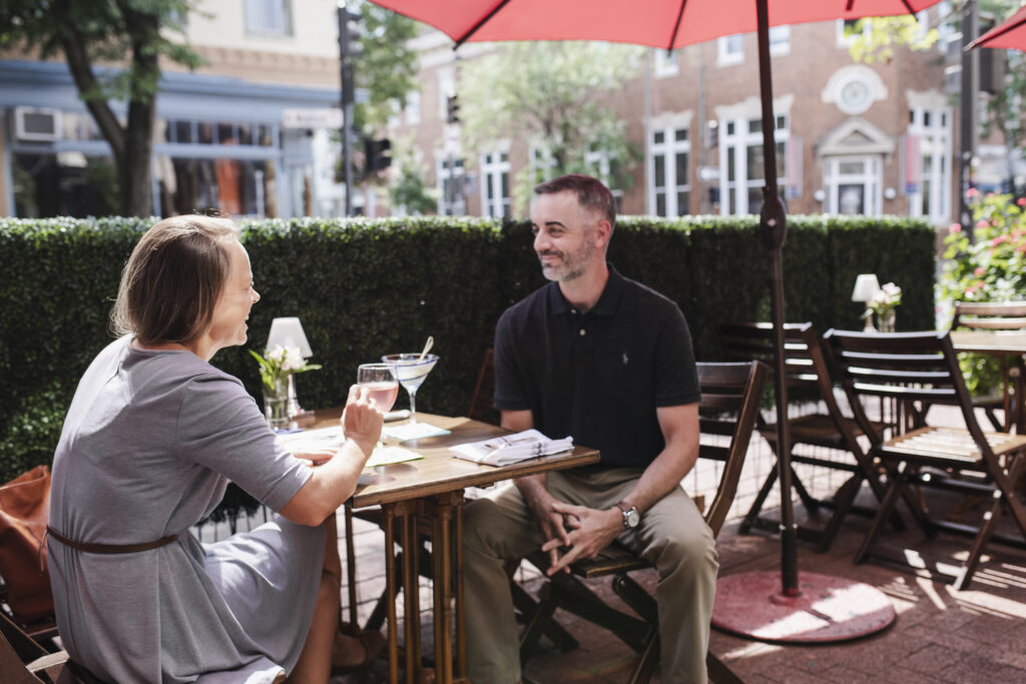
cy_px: 342
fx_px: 998
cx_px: 513
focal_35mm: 35
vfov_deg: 37.9
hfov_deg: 54.4
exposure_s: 1/1000
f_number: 3.5
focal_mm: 35
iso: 250
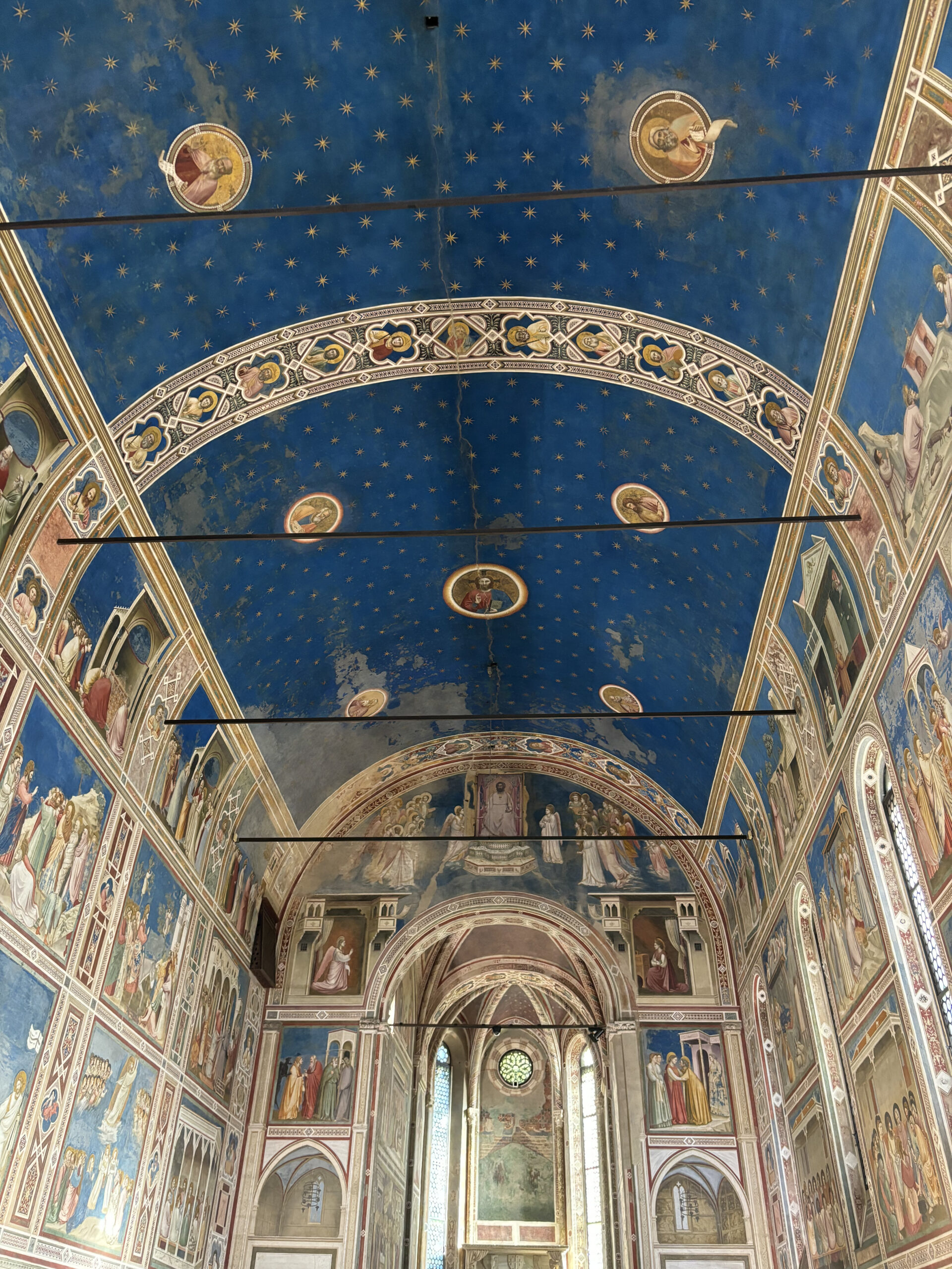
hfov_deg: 53.1
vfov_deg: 67.3
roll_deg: -2.6
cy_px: 634
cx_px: 476
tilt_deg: +38.3
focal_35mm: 26
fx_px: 953
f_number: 1.6
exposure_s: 1/33
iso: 400
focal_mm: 5.96
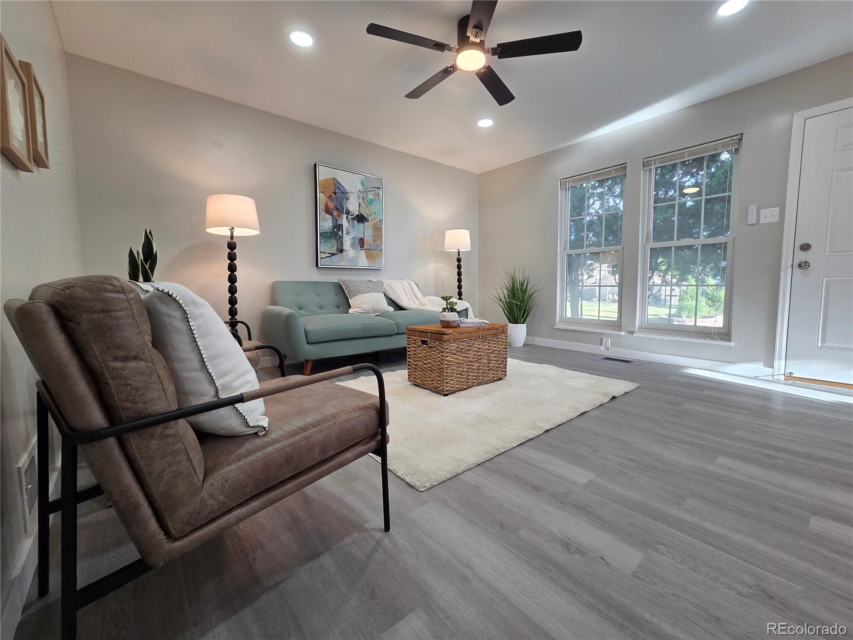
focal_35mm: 13
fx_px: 320
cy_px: 320
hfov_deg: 106.2
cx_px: 426
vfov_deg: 89.9
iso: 200
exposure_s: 1/120
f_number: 2.2
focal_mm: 2.2
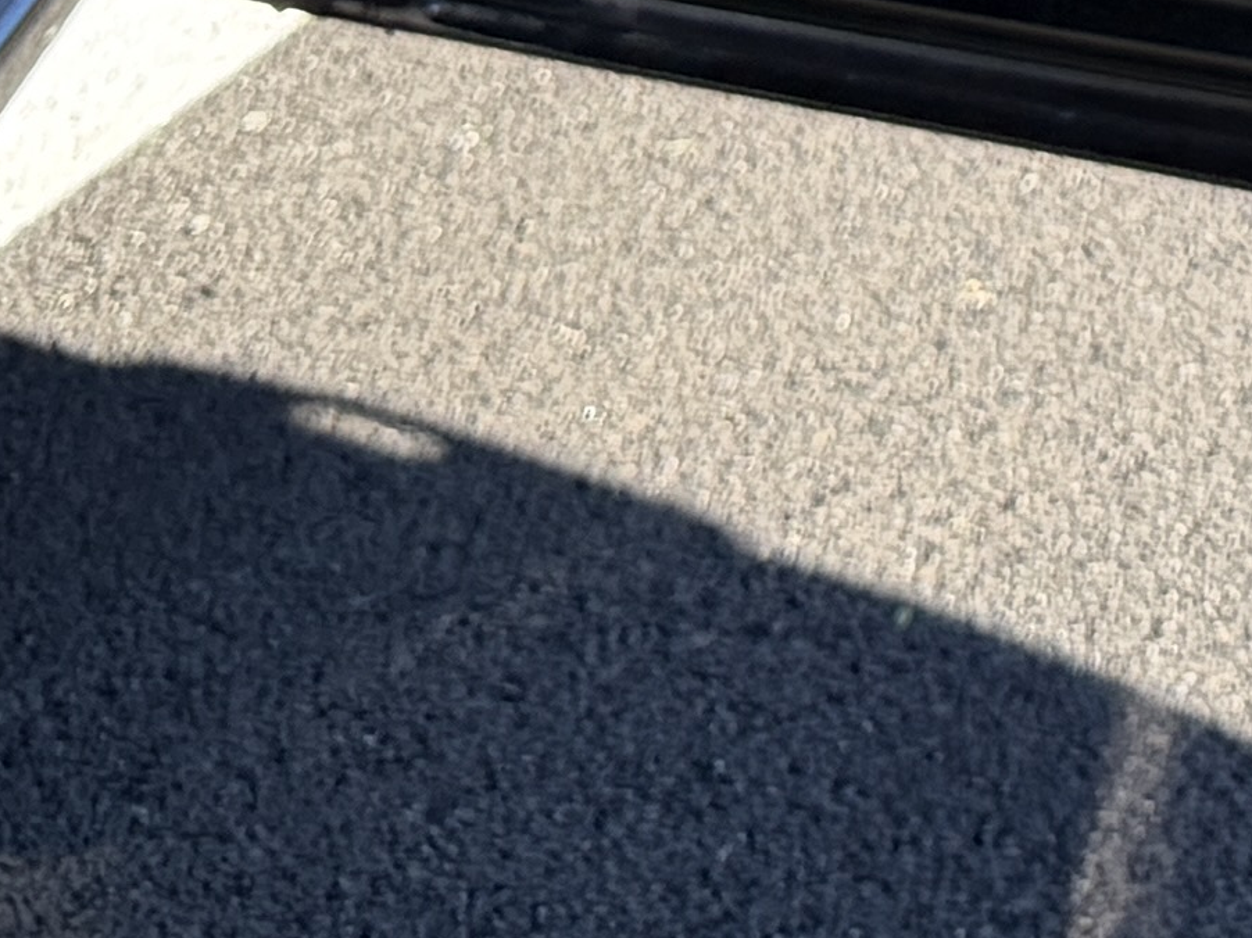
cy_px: -1522
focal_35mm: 152
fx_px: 5496
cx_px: 2314
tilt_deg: -10.8
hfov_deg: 11.9
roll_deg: +0.7
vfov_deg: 8.6
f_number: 1.78
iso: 100
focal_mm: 6.76
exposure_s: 1/992
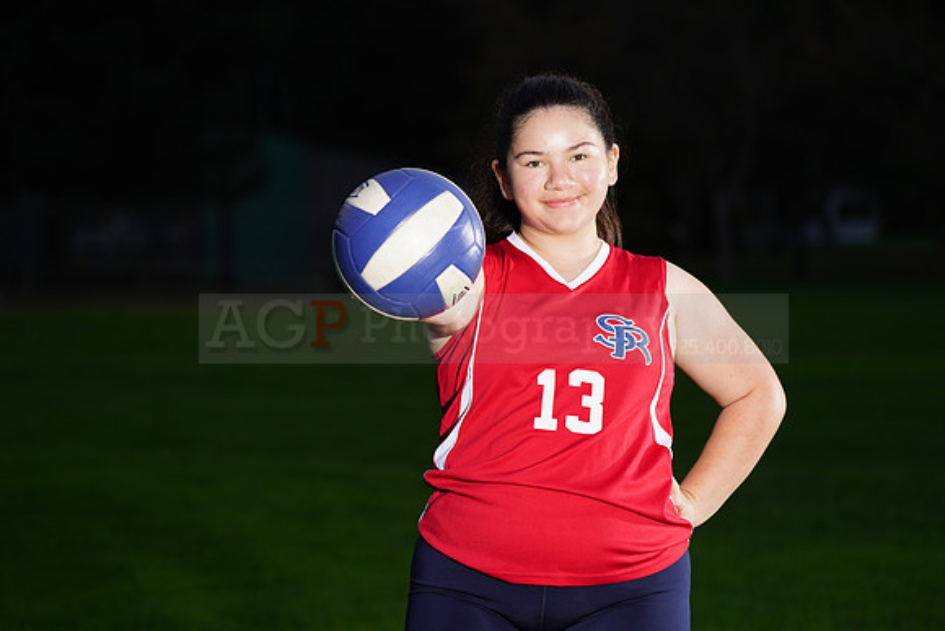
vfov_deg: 8.7
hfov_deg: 13.0
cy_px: 316
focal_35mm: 158
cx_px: 472
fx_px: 4148
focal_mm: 158
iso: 320
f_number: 5
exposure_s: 1/160
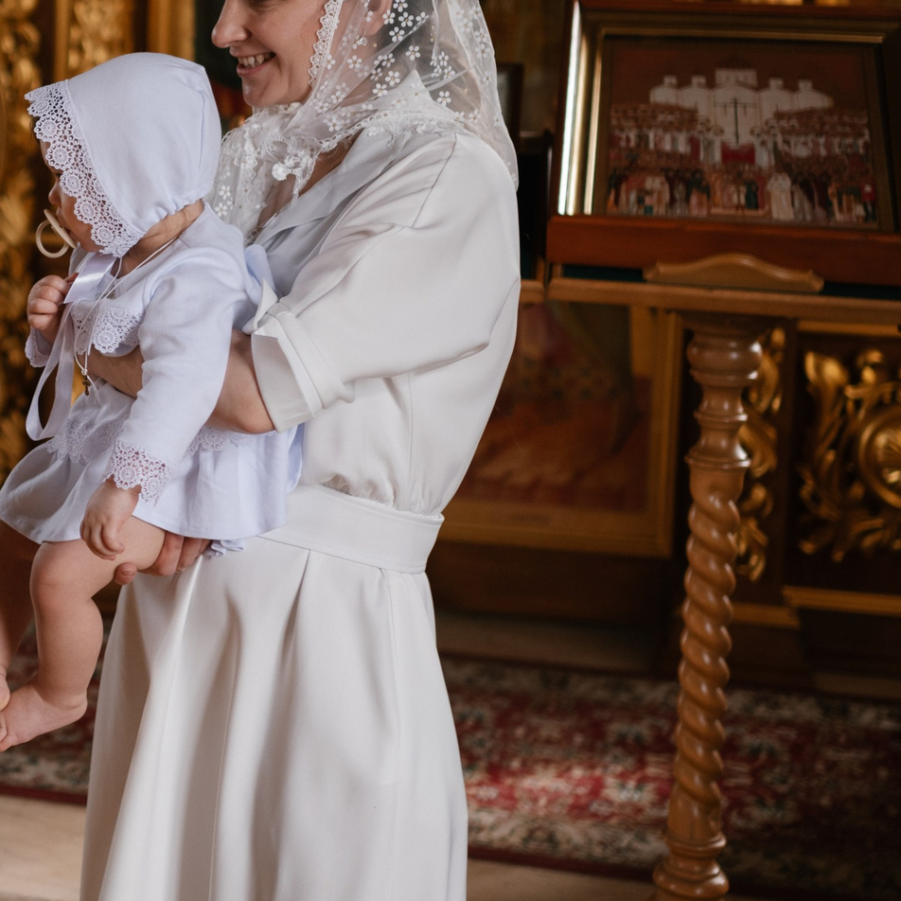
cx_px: -168
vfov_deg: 21.4
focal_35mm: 80
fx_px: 2356
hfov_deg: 20.3
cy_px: 197
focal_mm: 35
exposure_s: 1/250
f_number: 1.8
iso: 320
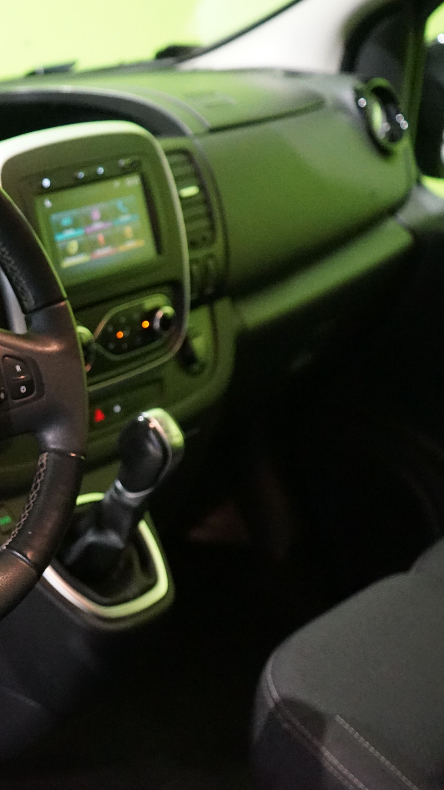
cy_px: 402
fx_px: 1172
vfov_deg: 37.2
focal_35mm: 56
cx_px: -103
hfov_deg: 20.0
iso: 6400
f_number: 4
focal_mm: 35
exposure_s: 1/80
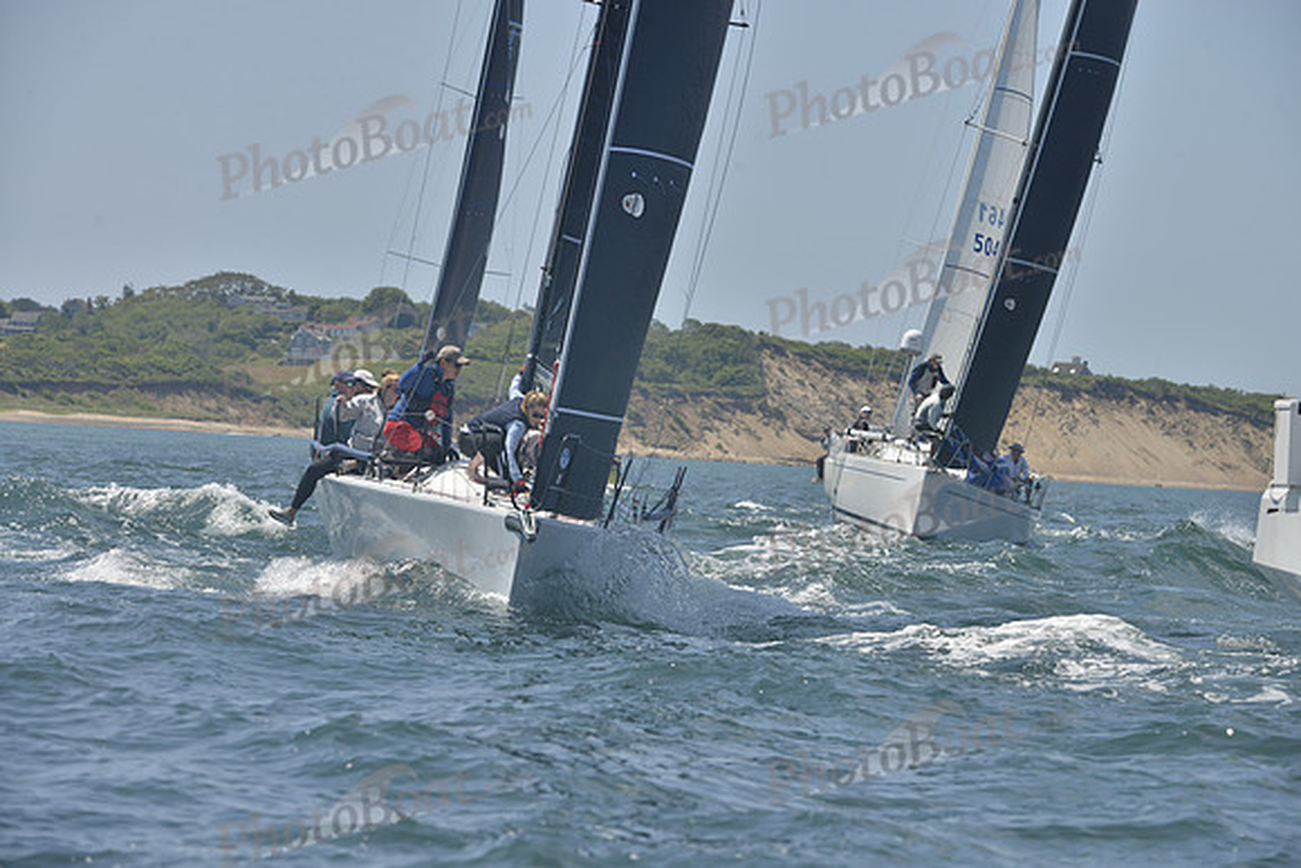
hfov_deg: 10.3
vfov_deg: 6.9
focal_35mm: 200
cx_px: 650
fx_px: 7229
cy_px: 434
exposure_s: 1/800
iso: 280
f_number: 9
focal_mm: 200
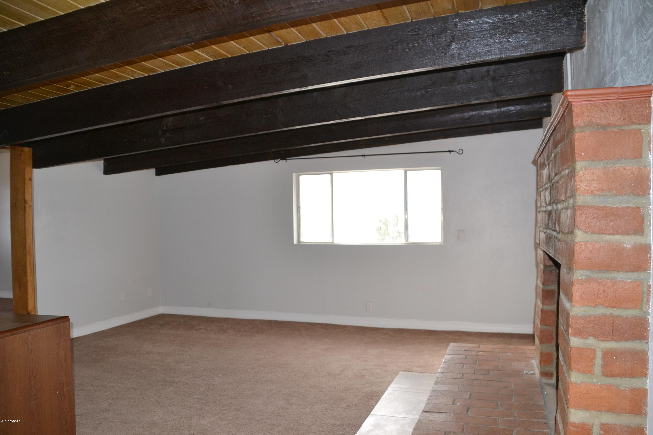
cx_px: 326
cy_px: 218
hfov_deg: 67.4
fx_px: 490
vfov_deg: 47.9
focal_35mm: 27
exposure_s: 1/125
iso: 360
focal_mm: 18
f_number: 4
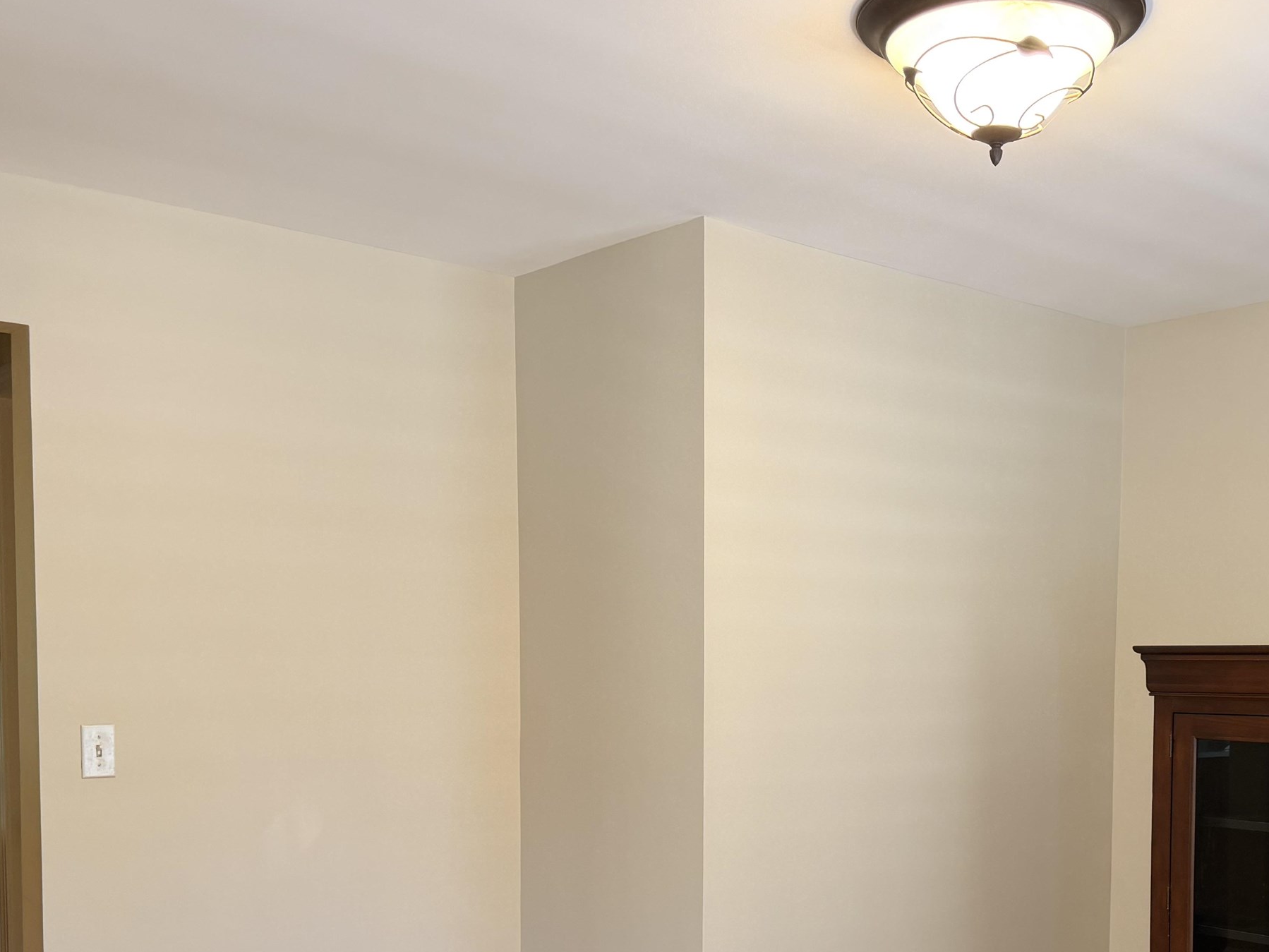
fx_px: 1503
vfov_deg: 34.1
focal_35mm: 41
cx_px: 787
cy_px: 759
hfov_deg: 45.4
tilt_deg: -3.9
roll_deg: -0.4
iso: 125
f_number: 1.78
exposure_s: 1/60
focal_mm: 6.76
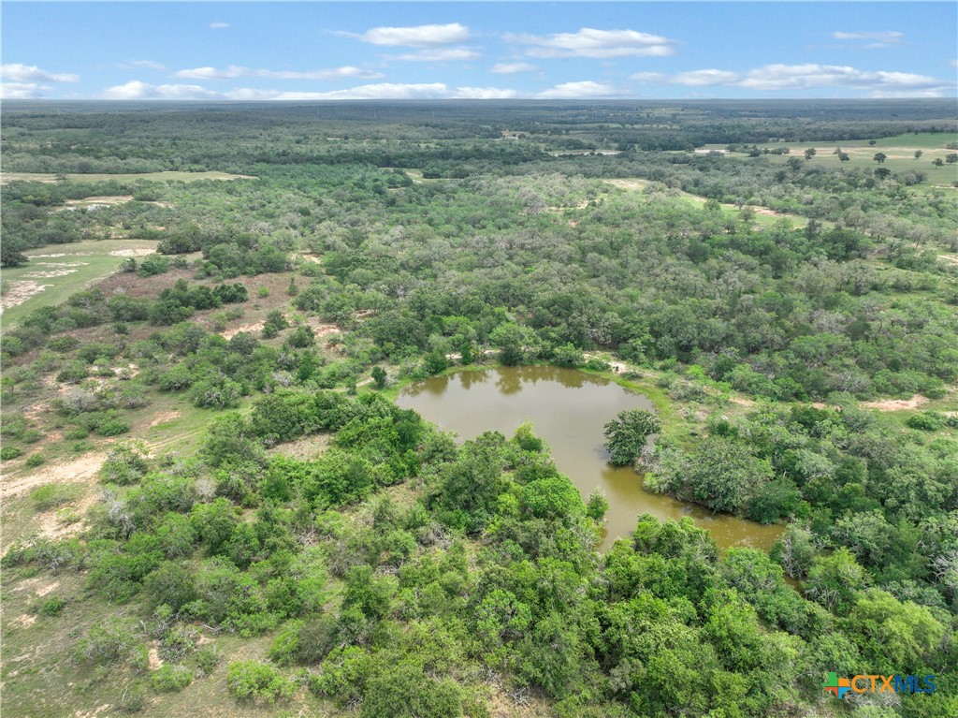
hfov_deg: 71.6
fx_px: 664
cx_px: 479
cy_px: 359
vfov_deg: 56.8
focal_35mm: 24
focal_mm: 12.29
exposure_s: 1/3200
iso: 100
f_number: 2.8
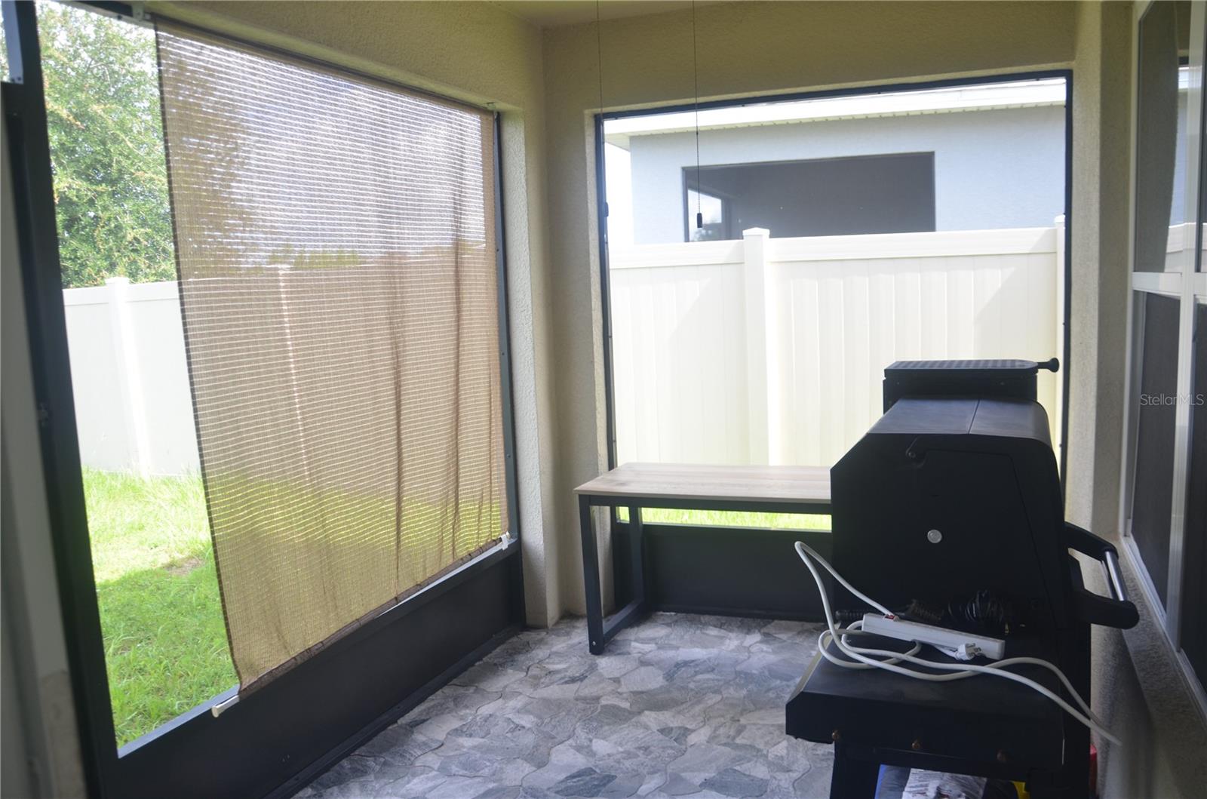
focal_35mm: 27
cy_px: 400
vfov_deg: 47.7
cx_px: 604
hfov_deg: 67.5
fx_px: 903
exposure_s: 1/125
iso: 250
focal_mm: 18
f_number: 5.6
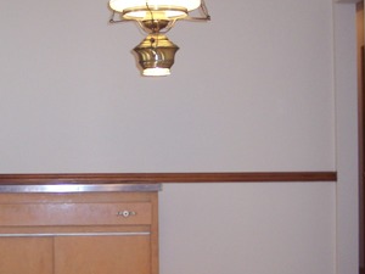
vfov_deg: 18.2
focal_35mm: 81
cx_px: 97
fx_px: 854
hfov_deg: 23.9
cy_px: 146
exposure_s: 1/30
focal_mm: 8
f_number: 2.8
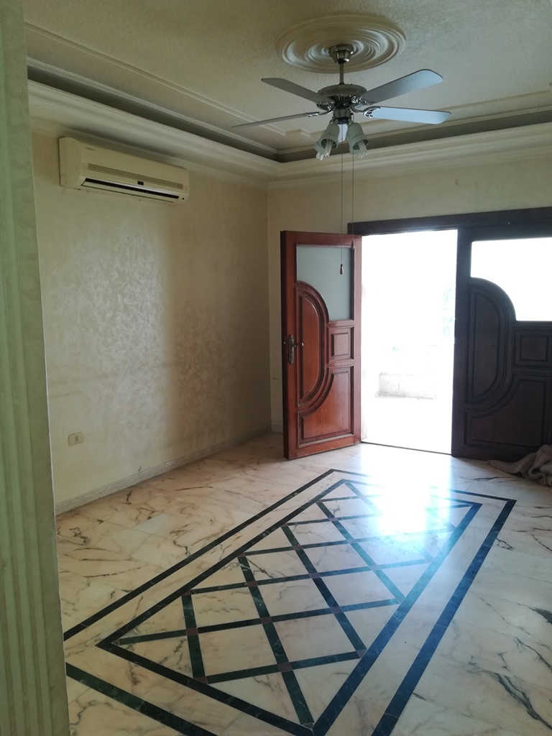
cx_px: 276
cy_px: 368
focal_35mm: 26
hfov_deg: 53.1
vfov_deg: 67.3
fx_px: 553
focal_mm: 3.83
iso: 125
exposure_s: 1/33.3
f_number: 2.2
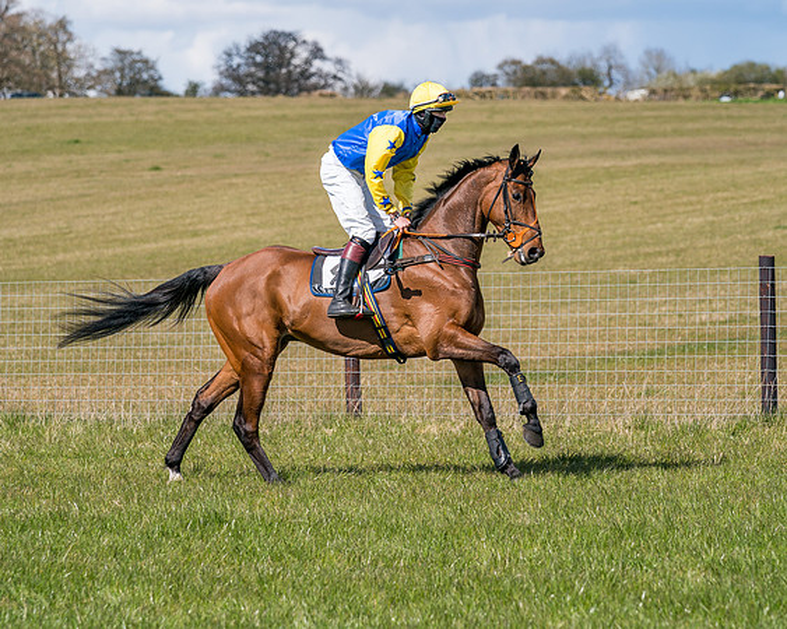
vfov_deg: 9.3
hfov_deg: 11.6
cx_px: 379
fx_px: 3865
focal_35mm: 166
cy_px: 292
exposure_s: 1/2000
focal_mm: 122
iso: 200
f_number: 4
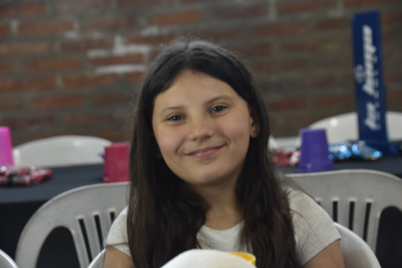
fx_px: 1541
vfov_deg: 9.9
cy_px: 134
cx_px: 201
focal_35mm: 138
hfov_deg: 14.9
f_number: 5.6
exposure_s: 1/60
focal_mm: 92
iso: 1000
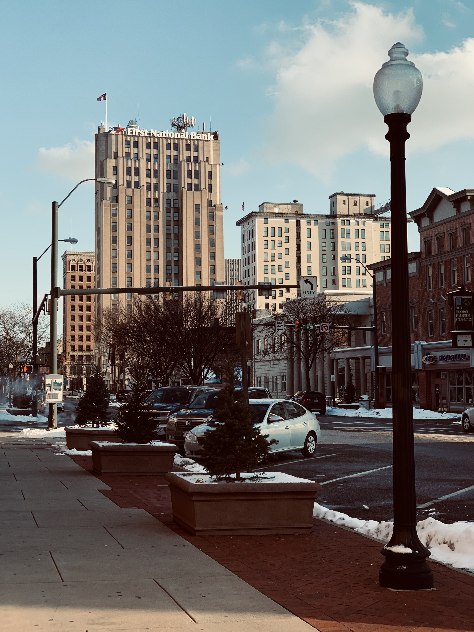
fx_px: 950
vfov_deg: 36.8
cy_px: 316
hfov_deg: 28.0
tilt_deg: +4.5
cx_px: 237
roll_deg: -0.6
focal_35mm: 52
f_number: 2.4
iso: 16
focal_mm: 6
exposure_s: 1/527
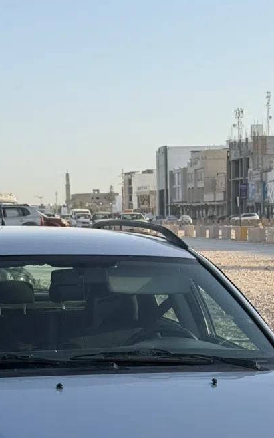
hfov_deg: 12.4
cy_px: 430
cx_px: 141
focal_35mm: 106
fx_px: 1265
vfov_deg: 19.1
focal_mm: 6.76
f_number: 1.78
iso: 64
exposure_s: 1/2146
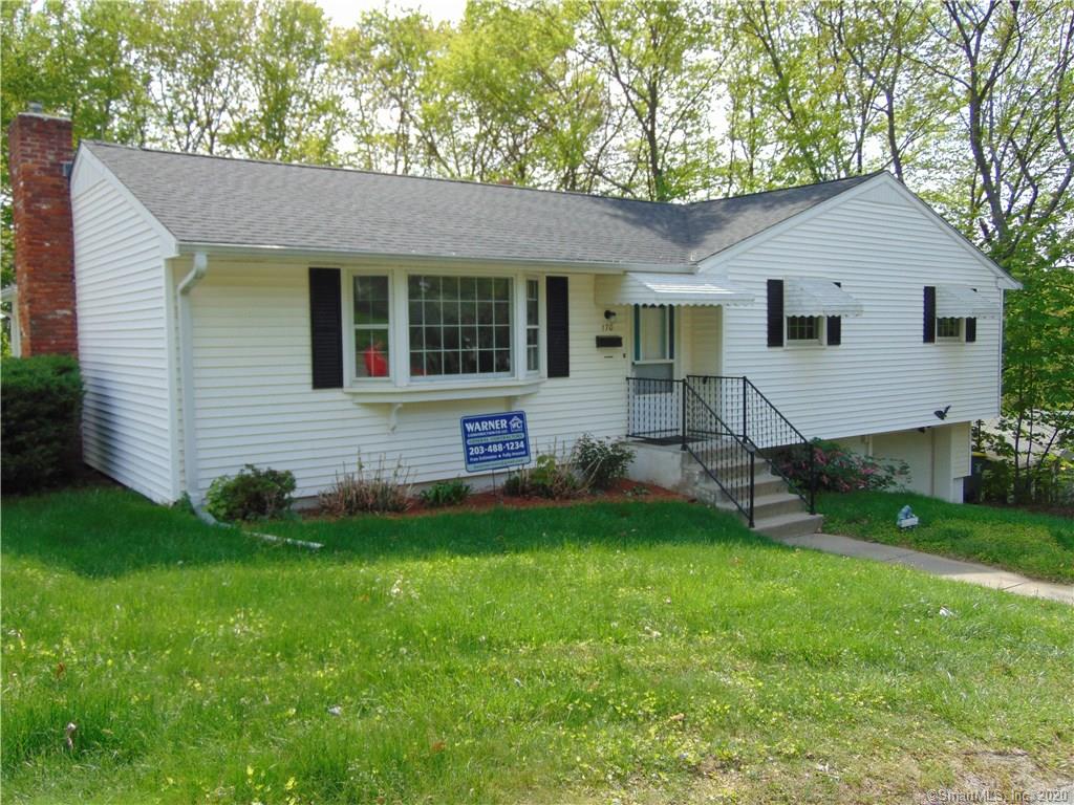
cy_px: 402
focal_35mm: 30
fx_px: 931
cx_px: 537
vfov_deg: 46.8
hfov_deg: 60.0
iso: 80
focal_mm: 5.4
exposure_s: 1/500
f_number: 3.1
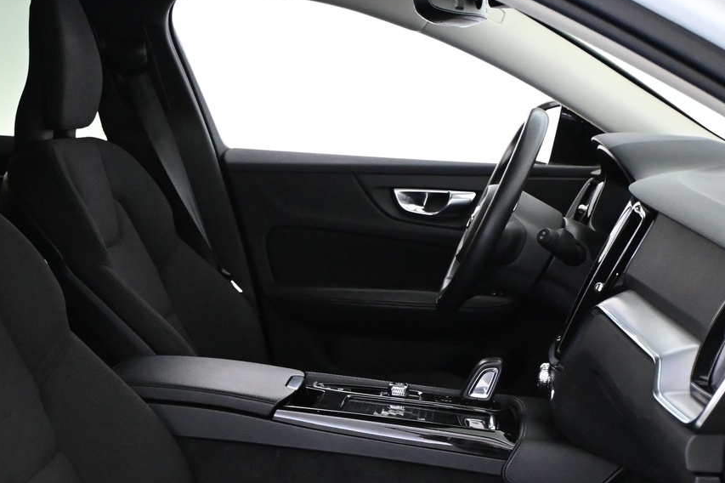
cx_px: 298
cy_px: 453
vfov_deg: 23.0
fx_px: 1147
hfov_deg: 35.0
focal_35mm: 57
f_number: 3.8
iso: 5000
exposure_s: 1/60
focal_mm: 20
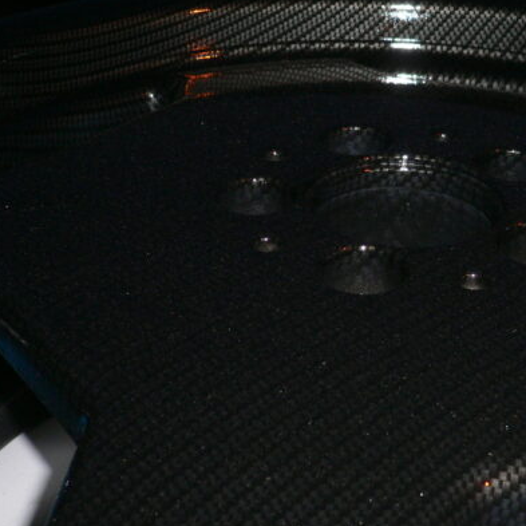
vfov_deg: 27.3
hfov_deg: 27.0
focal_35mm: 63
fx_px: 1083
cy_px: 290
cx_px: 377
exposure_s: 1/60
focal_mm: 5.8
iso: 80
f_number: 2.8
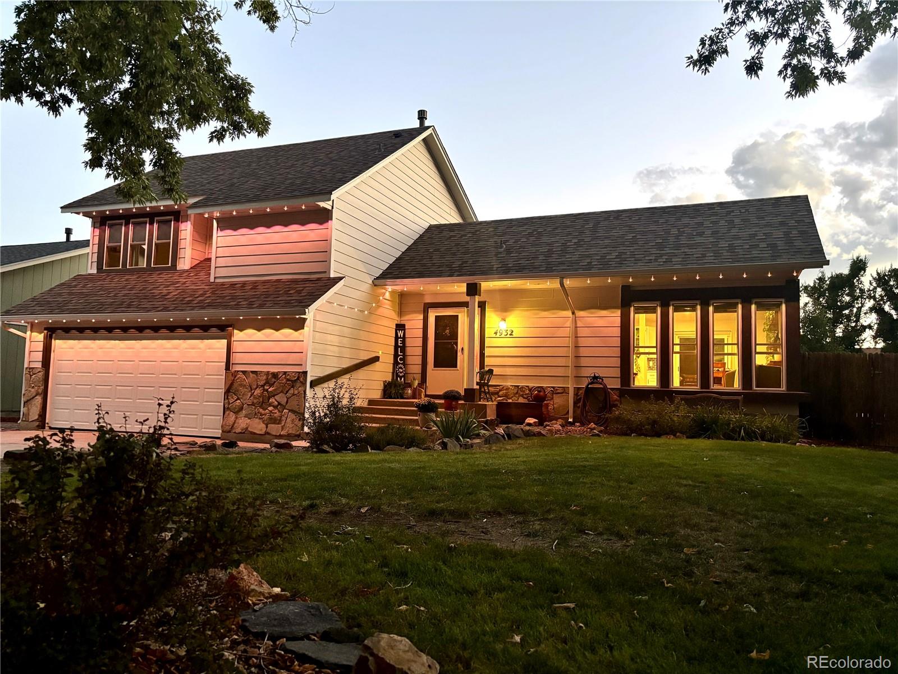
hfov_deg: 67.3
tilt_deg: +4.8
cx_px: 449
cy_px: 337
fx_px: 674
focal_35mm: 26
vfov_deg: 53.1
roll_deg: -2.2
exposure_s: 1/40
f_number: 1.6
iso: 500
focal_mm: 5.96
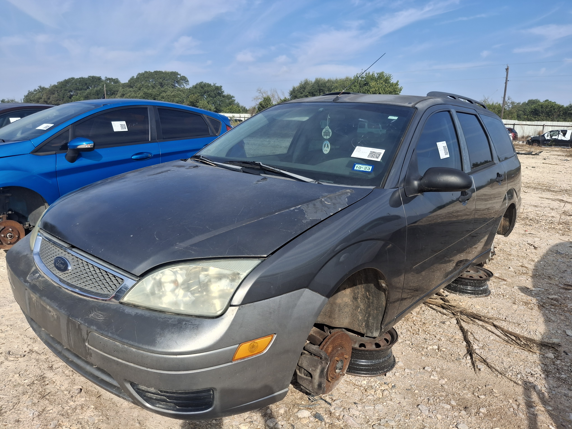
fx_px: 413
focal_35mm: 25
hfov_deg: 69.4
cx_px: 286
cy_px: 214
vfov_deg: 54.9
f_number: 1.8
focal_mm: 4.69
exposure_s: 1/1368
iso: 32
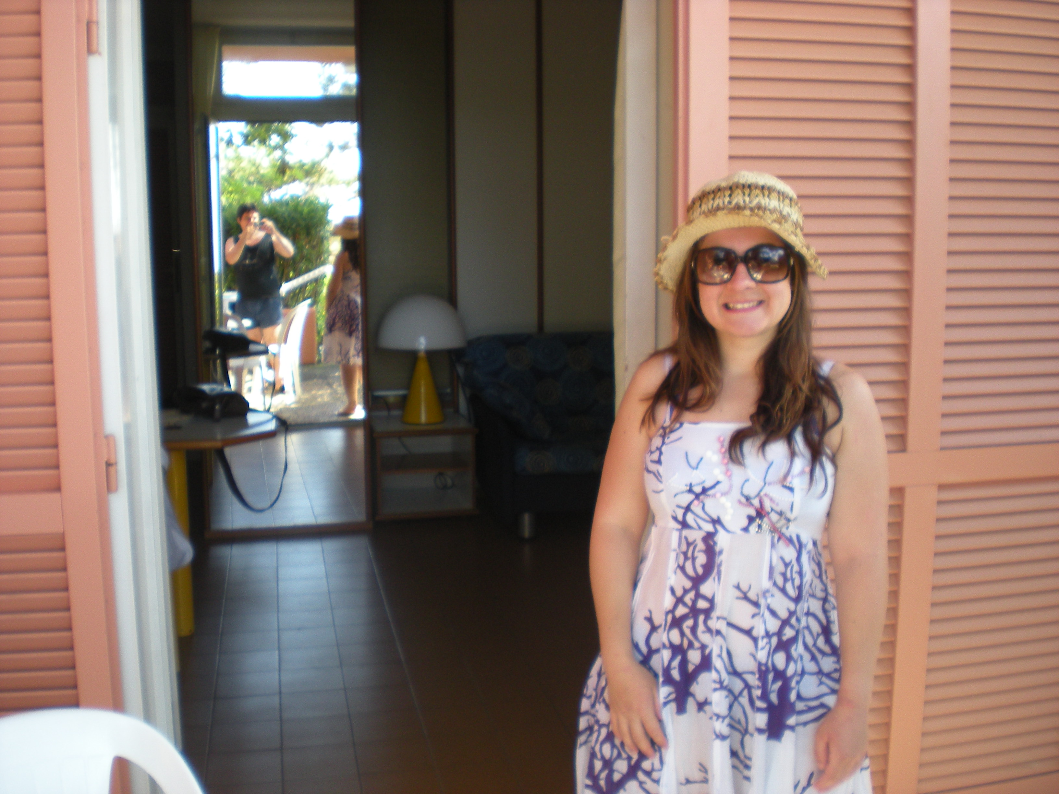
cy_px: 397
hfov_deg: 49.0
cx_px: 530
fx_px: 1163
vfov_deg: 37.7
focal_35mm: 38
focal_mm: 6.3
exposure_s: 1/72.5
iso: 98
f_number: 3.1
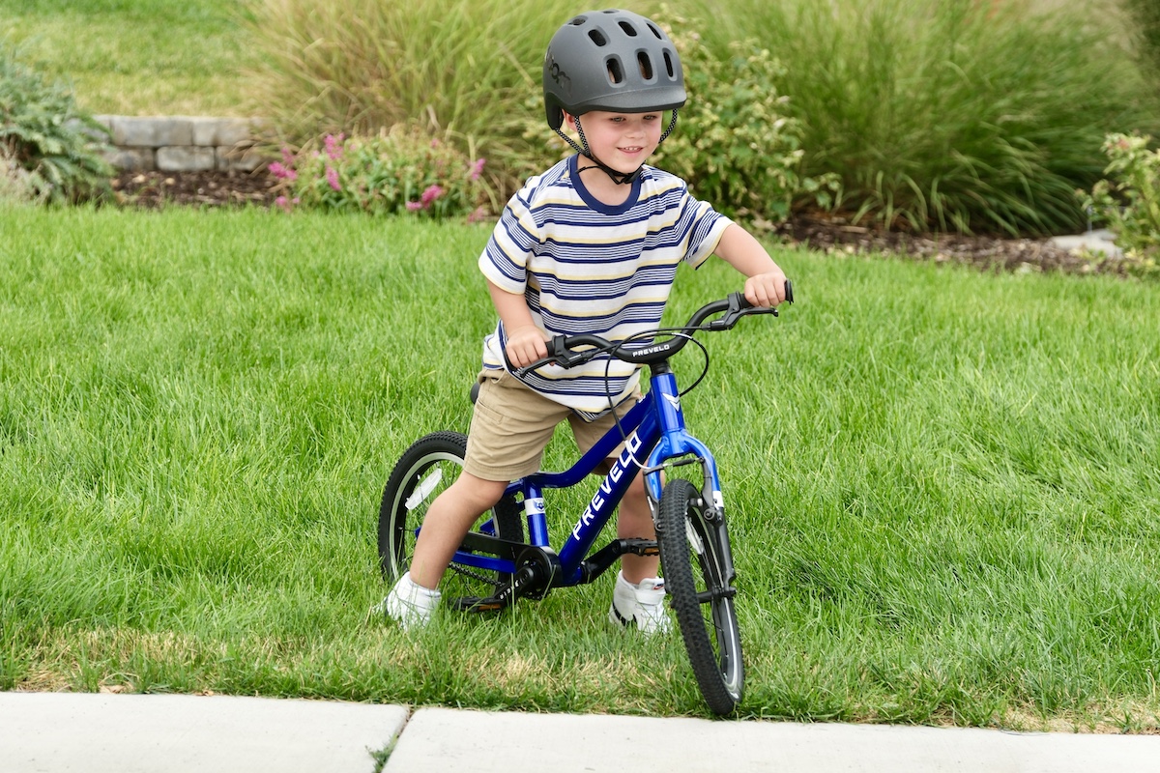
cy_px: 386
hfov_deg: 15.6
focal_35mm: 131
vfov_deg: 10.5
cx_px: 580
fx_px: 4221
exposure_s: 1/240
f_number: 4
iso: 125
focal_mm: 87.1
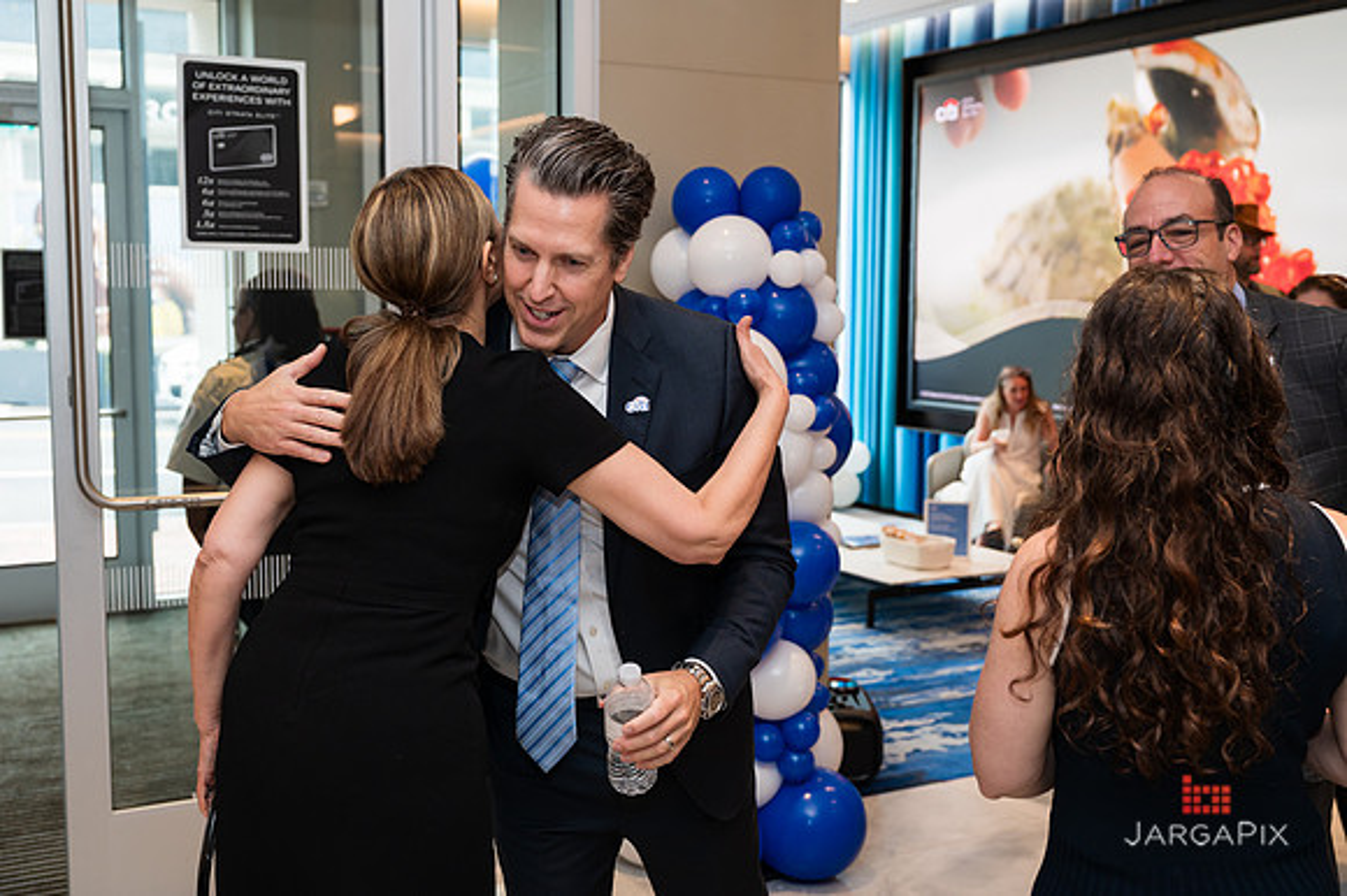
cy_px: 439
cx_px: 659
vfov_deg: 33.6
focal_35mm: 40
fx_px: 1485
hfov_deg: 48.8
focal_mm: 38
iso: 640
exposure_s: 1/160
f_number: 4
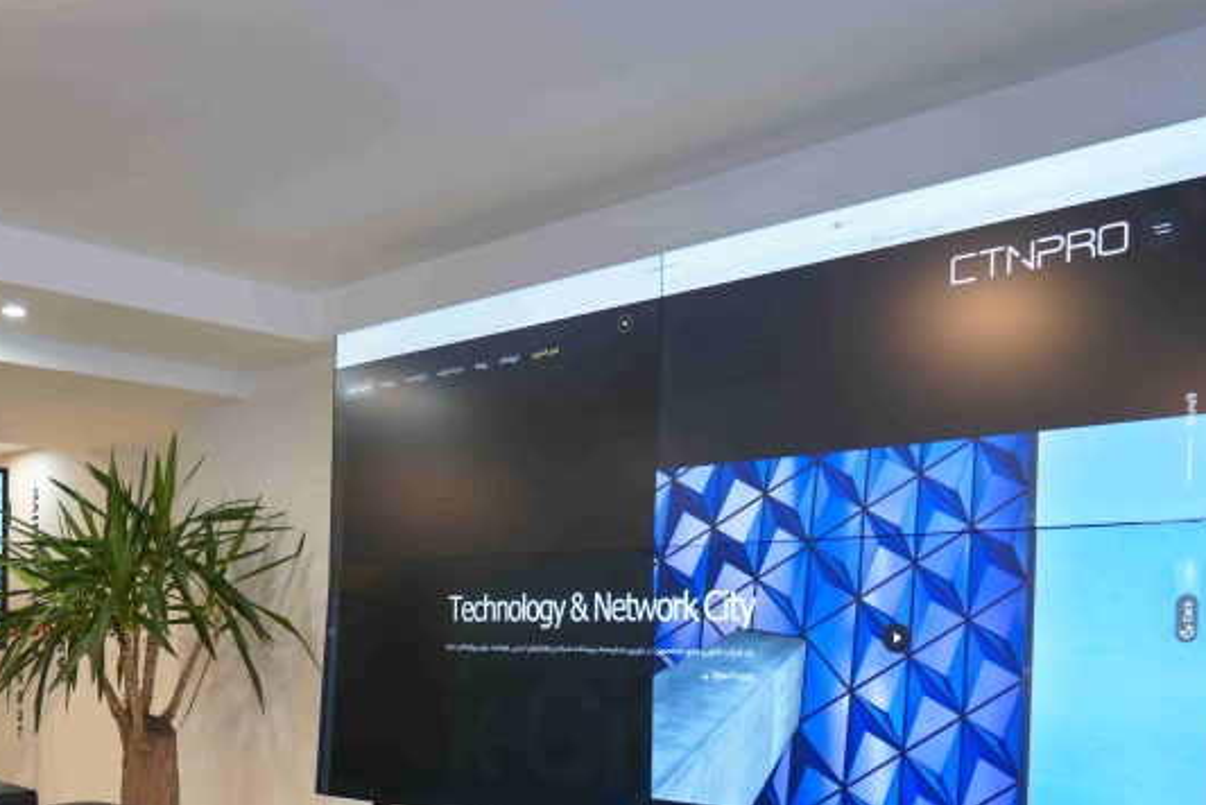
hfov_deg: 47.8
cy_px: 661
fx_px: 1341
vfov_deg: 32.4
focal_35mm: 40
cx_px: 429
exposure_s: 1/160
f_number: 4
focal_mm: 24
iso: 1000
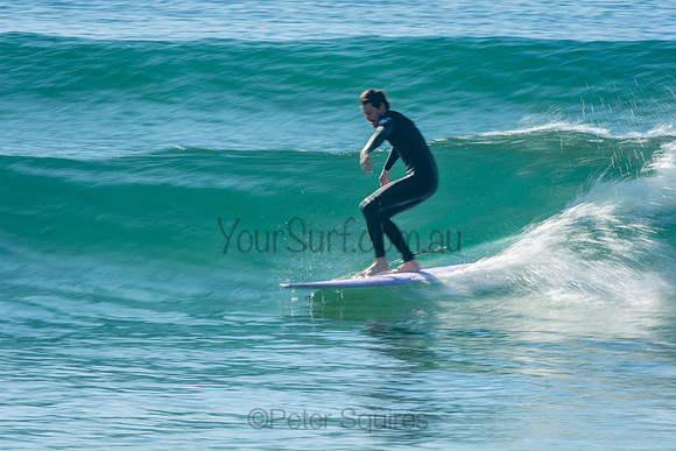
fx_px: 11269
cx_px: 338
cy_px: 226
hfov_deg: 3.4
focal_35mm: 600
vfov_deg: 2.3
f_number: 22
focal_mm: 400
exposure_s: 1/30
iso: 100
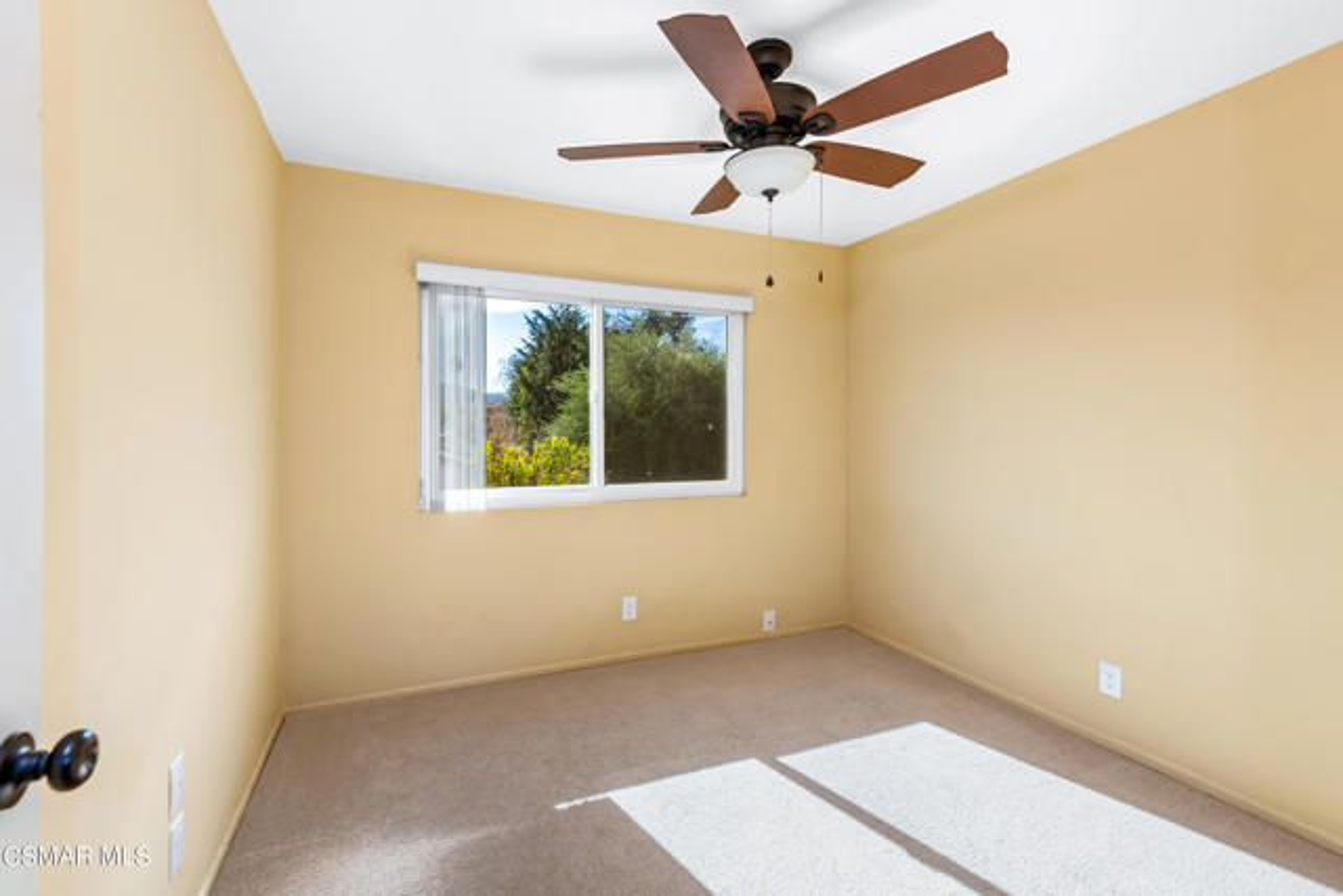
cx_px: 672
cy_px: 448
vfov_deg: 73.8
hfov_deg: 96.7
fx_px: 597
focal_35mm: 16
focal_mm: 16
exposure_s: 1/20
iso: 100
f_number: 6.3
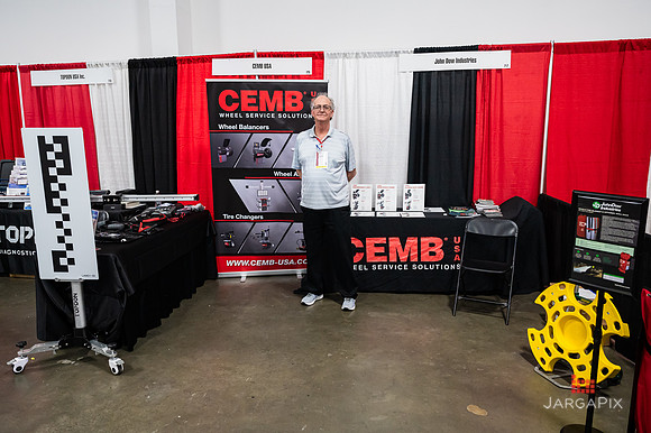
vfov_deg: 50.9
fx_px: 455
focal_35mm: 25
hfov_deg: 71.2
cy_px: 211
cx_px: 318
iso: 4000
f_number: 4
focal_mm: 24
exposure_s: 1/200
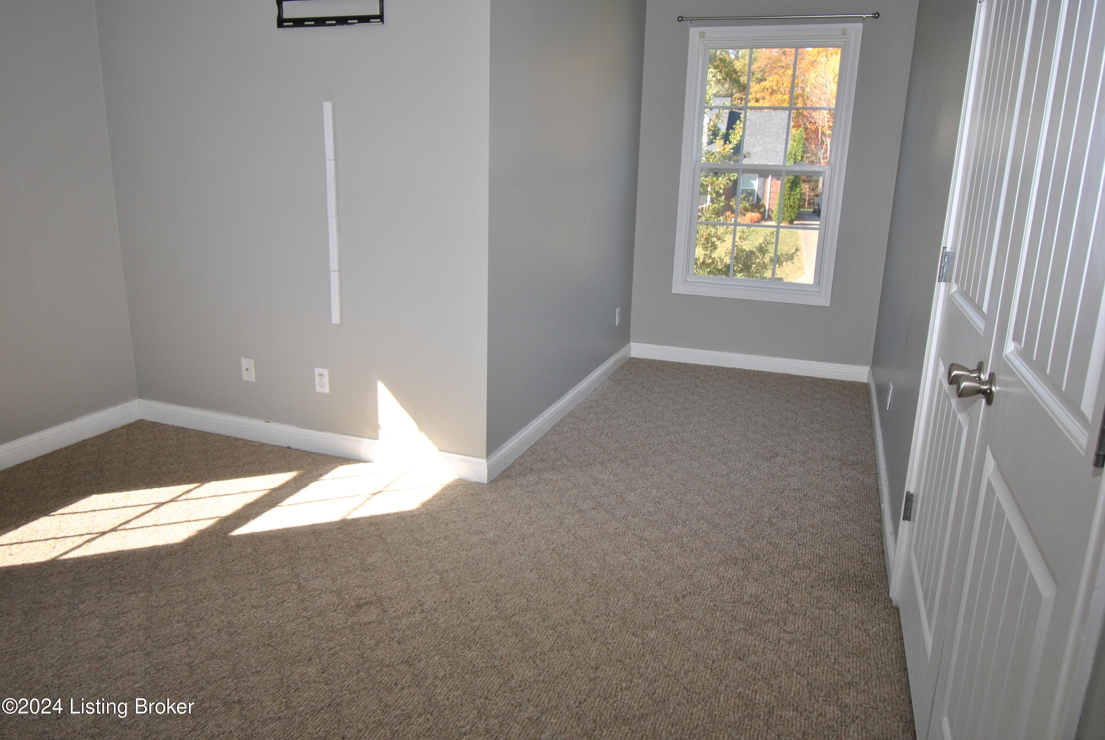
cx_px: 552
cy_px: 370
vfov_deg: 50.5
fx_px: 784
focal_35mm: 26
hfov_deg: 70.4
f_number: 5.3
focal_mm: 17
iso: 250
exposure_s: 1/200
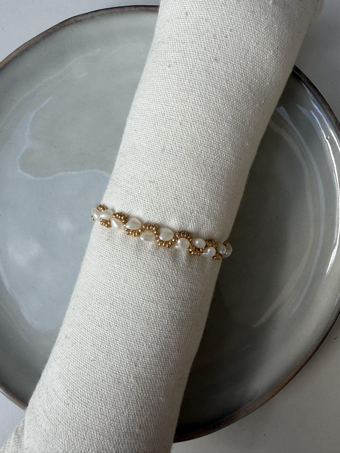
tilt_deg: -87.5
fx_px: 340
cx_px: 170
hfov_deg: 53.1
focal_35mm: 26
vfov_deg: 67.3
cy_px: 226
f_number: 2.2
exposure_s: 1/121
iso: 64
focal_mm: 2.22
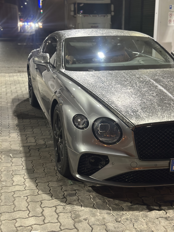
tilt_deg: -15.6
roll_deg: +0.1
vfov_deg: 39.7
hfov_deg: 30.3
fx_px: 322
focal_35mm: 48
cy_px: 116
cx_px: 87
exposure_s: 1/50
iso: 400
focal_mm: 6.86
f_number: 1.78
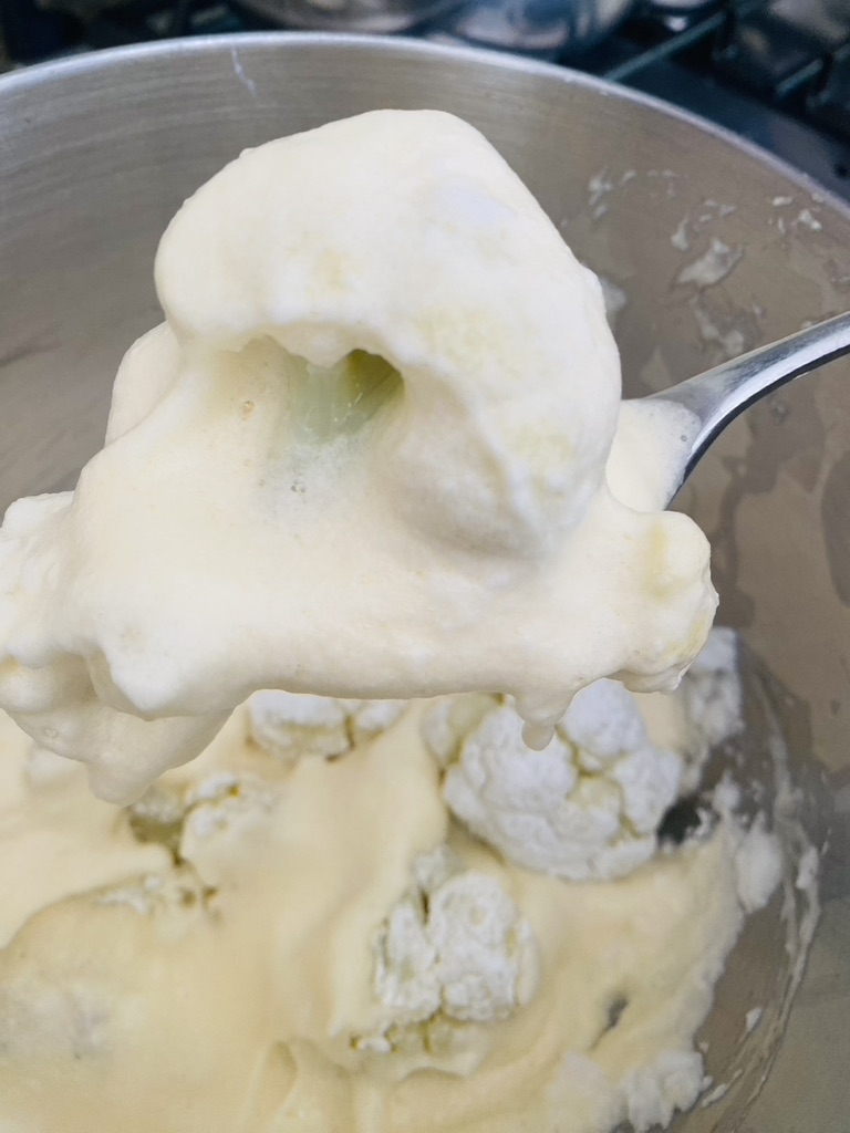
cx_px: 425
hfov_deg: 53.1
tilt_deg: -55.2
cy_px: 566
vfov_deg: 67.3
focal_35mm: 26
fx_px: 851
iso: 125
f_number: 1.8
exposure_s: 1/105
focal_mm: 4.25
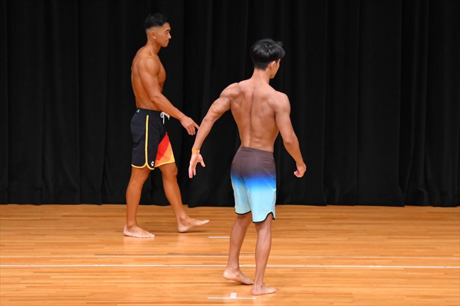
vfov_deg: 5.4
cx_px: 230
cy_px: 153
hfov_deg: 8.1
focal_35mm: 255
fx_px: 3257
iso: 4000
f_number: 5.6
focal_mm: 170
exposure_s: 1/400
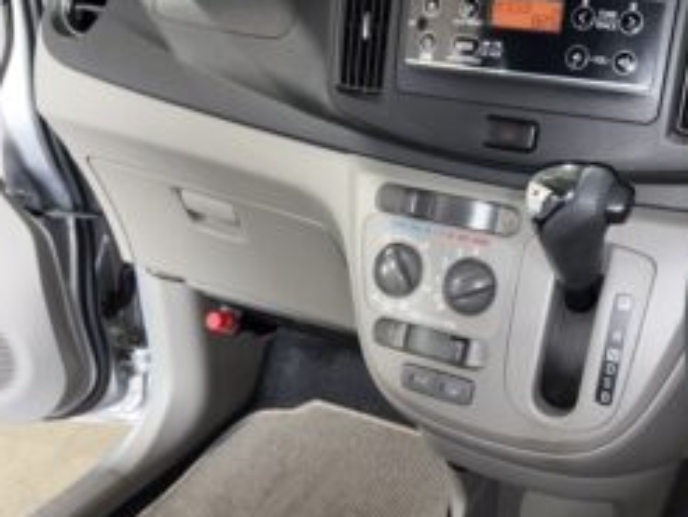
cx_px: 453
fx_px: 736
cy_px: 267
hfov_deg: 49.3
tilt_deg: -26.0
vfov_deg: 38.7
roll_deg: +1.0
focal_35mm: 37
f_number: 1.6
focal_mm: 5.96
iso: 50
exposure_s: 1/15
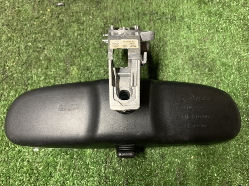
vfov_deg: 53.0
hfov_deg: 67.3
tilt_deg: -76.6
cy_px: 93
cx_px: 124
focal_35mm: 26
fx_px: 187
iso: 400
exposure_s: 1/30
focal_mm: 4.25
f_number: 1.8
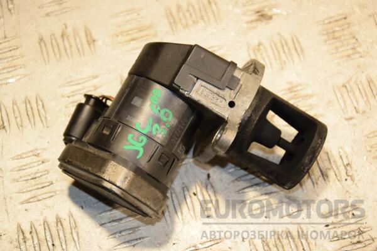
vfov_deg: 14.7
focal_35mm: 93
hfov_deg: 21.9
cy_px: 126
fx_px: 974
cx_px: 188
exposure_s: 1/200
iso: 800
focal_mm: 62
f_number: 6.3
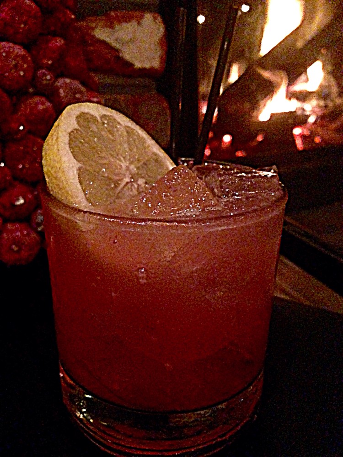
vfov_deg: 55.4
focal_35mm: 33
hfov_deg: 42.9
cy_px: 228
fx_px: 436
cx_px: 172
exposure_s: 1/17
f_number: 2.4
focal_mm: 4.12
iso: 1250
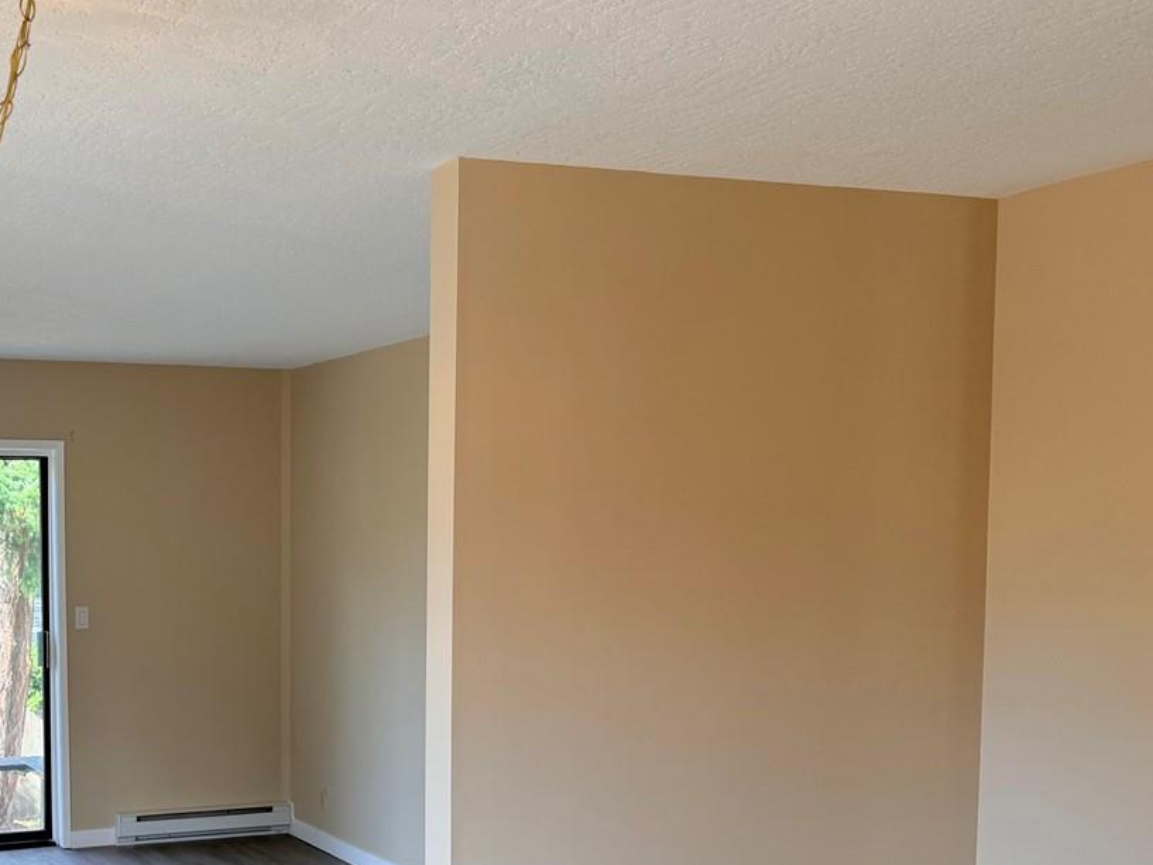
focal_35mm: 47
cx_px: 182
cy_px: 667
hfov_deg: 38.4
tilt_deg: -5.1
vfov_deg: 30.3
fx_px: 1566
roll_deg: +0.9
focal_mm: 6.76
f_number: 1.78
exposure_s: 1/213
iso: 80
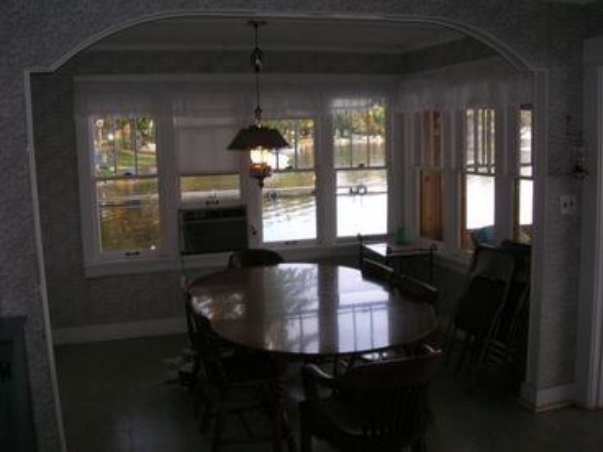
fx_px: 592
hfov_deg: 54.0
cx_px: 302
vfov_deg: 41.8
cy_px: 226
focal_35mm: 34
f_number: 4.9
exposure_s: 1/73.5
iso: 71
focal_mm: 5.7
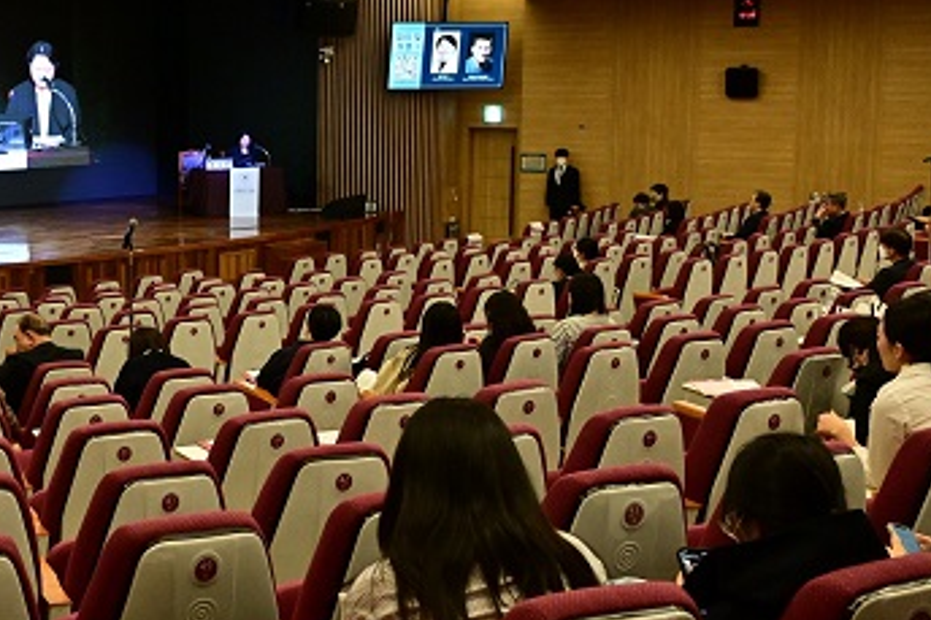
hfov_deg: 31.0
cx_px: 97
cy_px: 236
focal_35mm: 62
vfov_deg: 21.8
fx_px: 1603
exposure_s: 1/200
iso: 4000
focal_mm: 30.5
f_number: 5
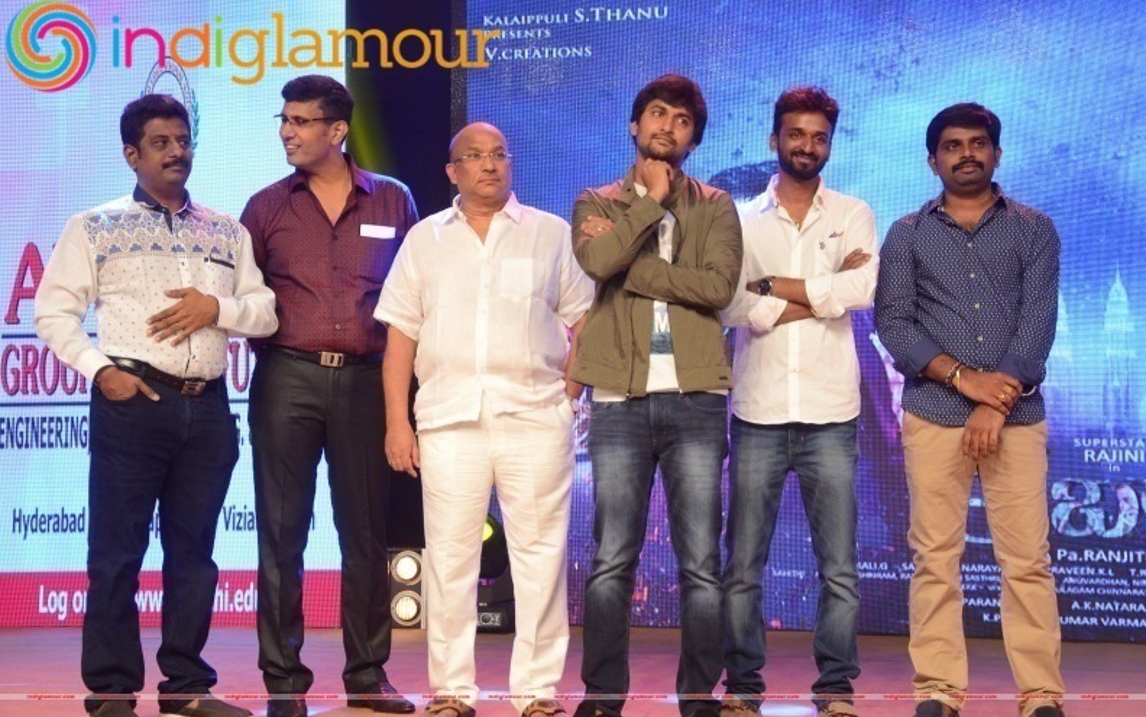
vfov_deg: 17.6
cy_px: 378
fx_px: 2311
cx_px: 577
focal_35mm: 74
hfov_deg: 27.8
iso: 1000
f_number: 5
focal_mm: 48
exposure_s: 1/60
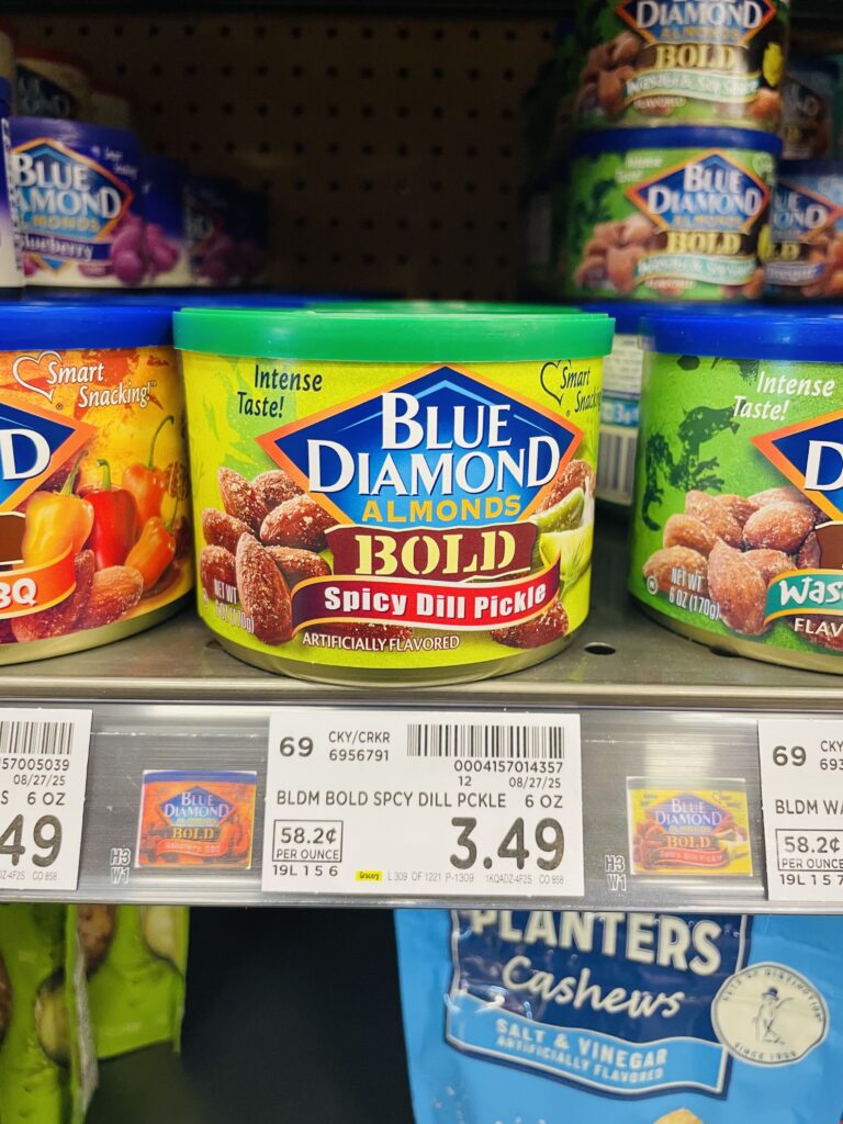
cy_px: 562
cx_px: 422
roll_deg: -1.0
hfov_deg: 53.1
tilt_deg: -19.1
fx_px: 844
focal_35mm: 26
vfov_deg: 67.3
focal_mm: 4.2
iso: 125
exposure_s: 1/60
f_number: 1.6
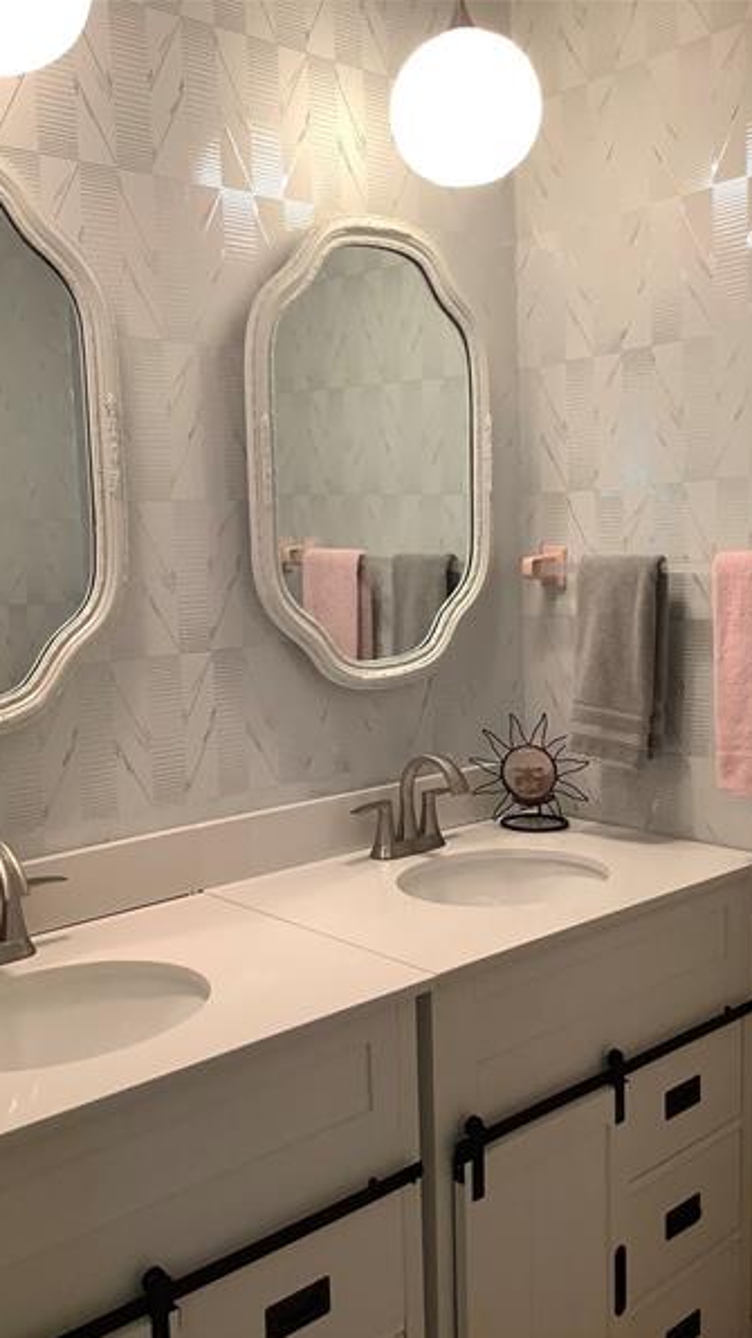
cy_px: 671
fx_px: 1206
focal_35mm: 34
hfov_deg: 34.6
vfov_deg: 58.0
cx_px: 317
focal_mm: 3.3
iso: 100
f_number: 2.4
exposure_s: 1/60
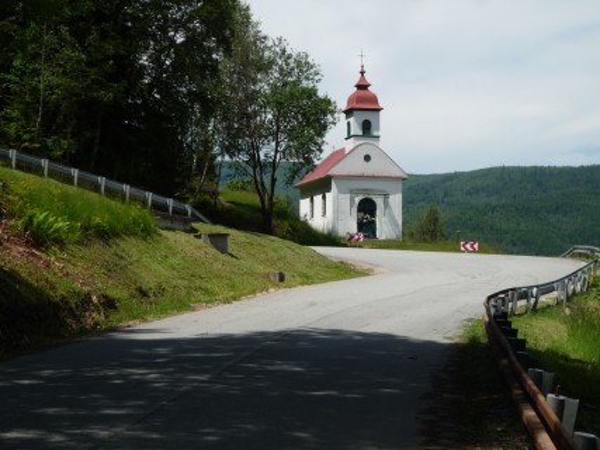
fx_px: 1352
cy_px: 225
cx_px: 300
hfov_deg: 25.0
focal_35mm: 78
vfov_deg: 18.9
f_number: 6.3
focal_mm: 13.6
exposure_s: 1/500
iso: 100
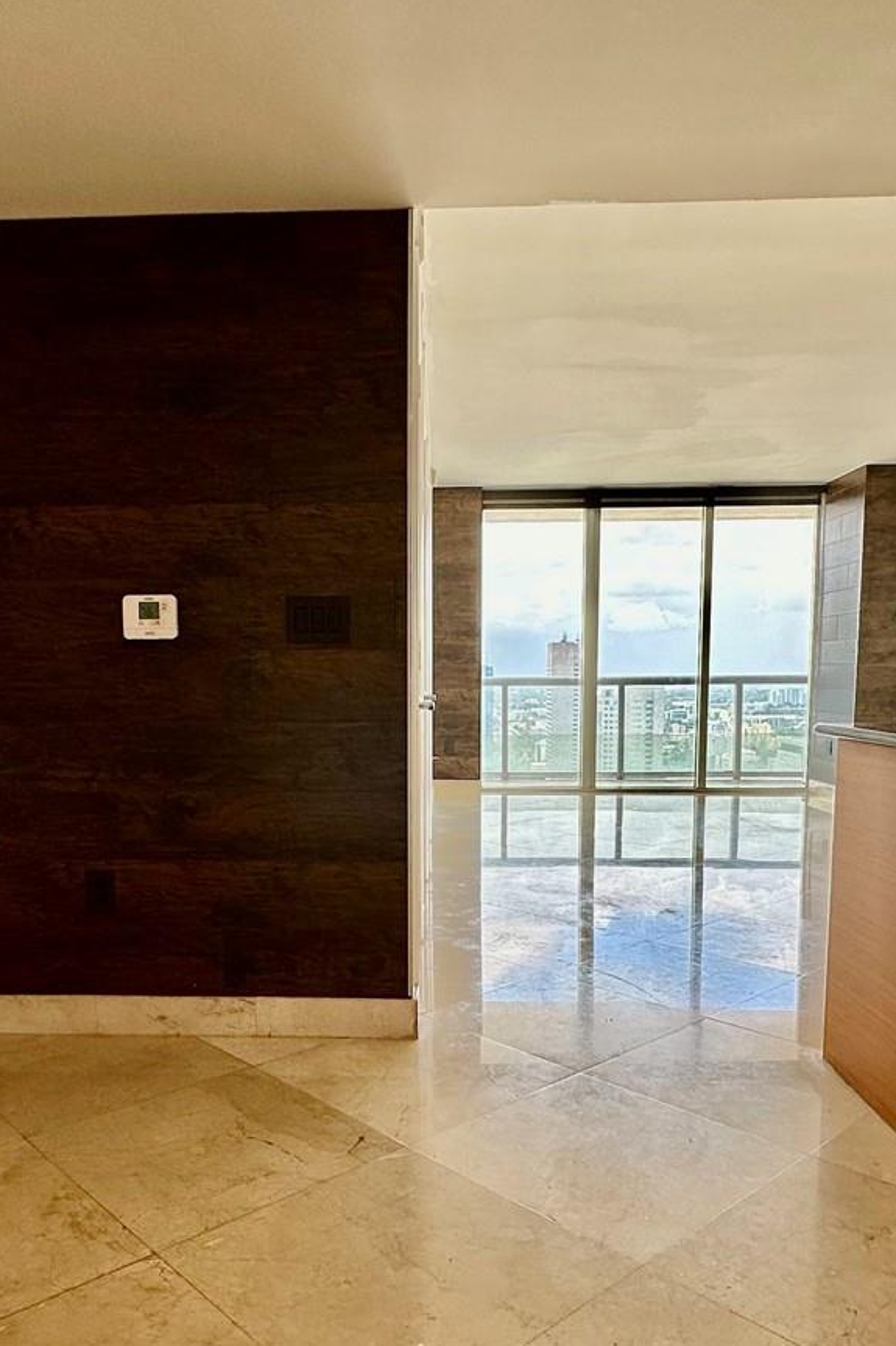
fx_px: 1008
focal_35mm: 27
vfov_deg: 66.9
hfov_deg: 47.8
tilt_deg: -6.6
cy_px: 789
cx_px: 396
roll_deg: +0.0
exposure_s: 1/122
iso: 40
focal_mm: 2.22
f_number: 2.2
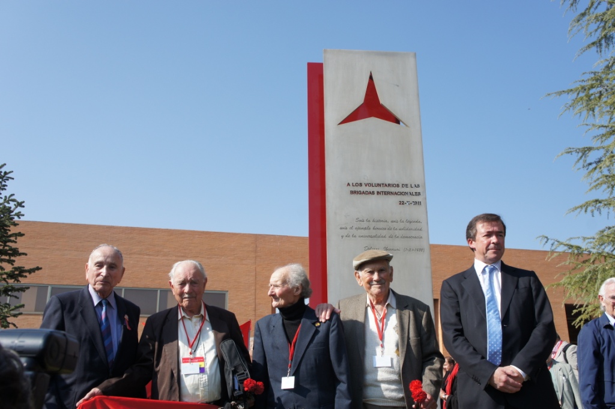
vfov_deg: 36.8
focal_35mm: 36
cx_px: 308
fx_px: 614
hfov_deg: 53.2
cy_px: 204
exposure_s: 1/320
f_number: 8
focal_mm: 24
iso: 200
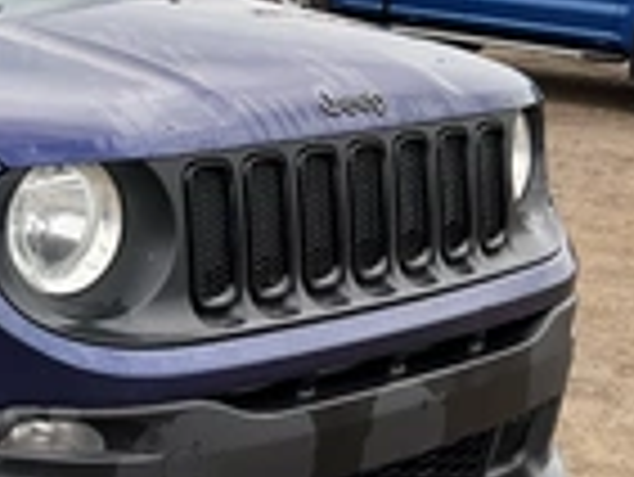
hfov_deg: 22.1
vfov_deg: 18.0
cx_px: -112
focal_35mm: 82
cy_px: 166
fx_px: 1503
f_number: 1.8
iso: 25
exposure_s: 1/284
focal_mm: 3
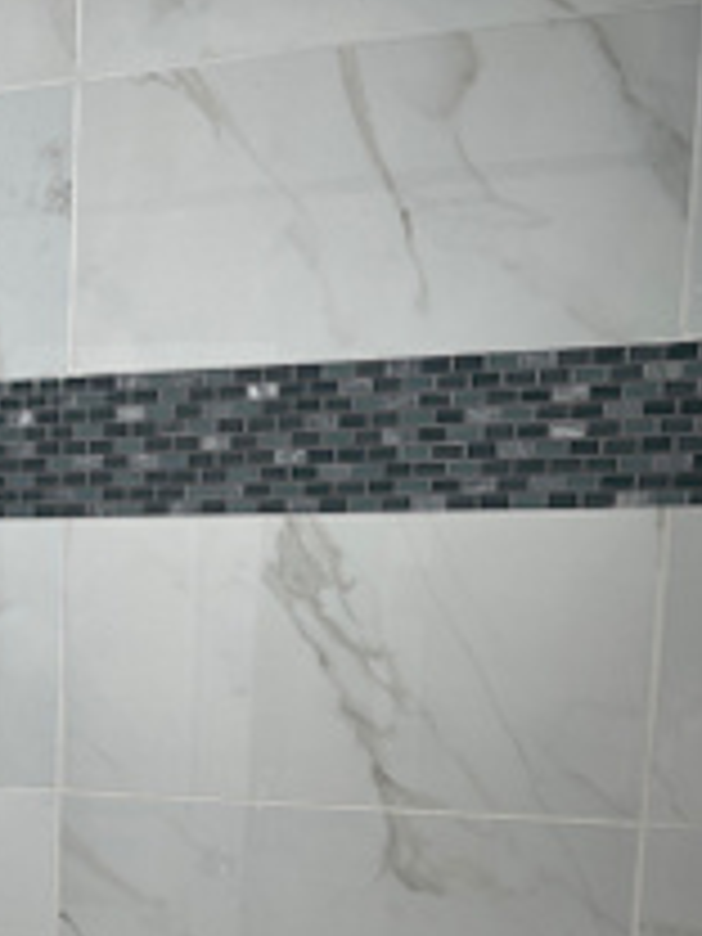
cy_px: 846
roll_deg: -0.9
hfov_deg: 23.1
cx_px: -50
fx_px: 1622
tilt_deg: -9.1
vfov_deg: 30.7
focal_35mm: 60
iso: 40
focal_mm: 5.1
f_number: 1.6
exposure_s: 1/120
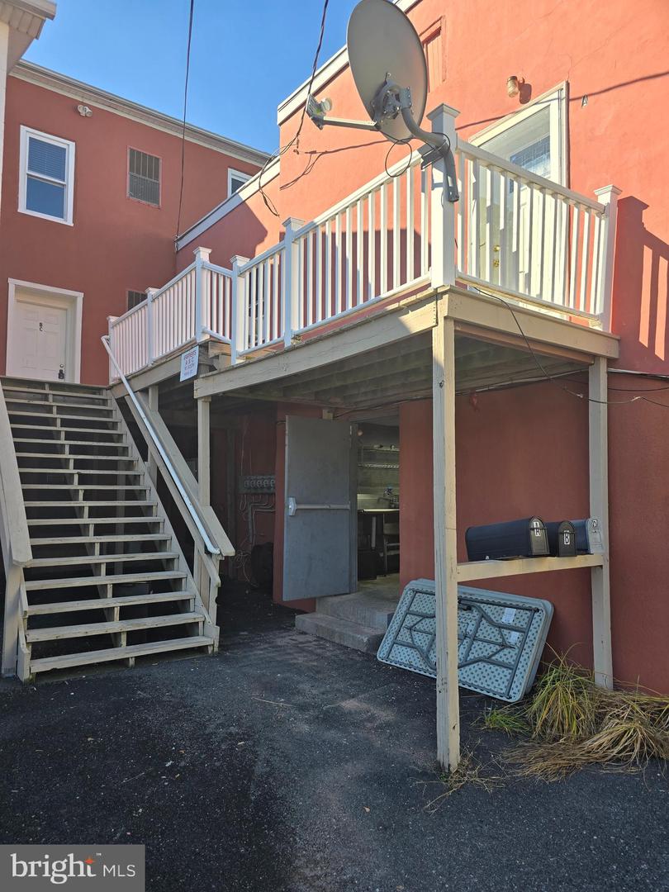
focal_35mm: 23
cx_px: 334
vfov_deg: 73.9
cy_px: 446
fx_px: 593
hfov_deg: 58.9
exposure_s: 1/490
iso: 12
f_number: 1.7
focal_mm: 6.3
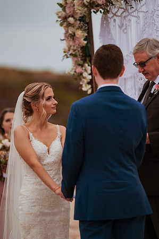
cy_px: 120
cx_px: 80
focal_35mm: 135
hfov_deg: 10.1
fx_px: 896
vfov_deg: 15.2
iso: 500
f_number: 1.8
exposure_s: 1/3200
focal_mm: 135
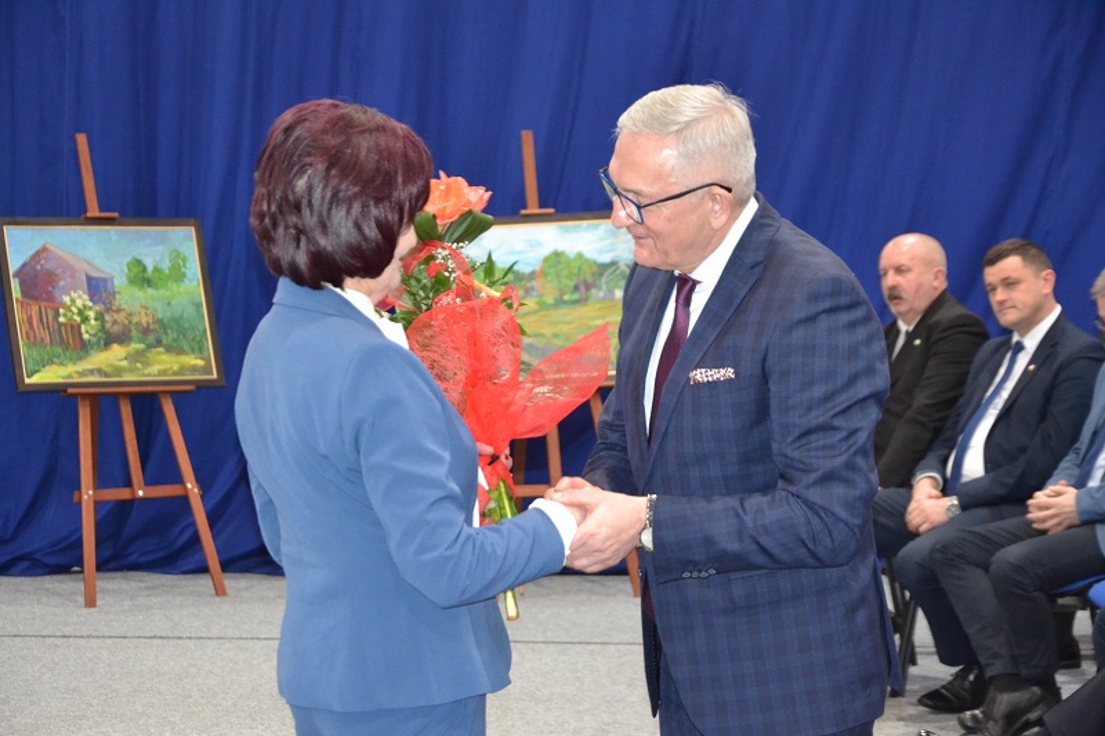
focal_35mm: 138
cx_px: 552
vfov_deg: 9.9
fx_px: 4235
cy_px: 368
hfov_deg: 14.9
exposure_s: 1/60
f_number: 5.6
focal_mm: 92
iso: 3200
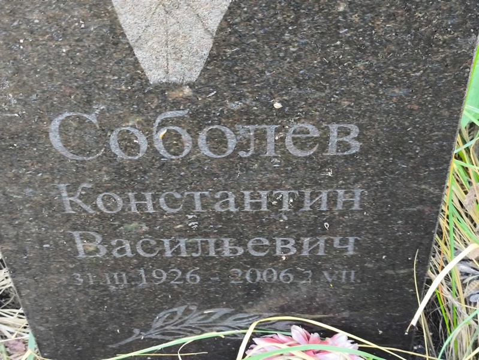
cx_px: 240
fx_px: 692
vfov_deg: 29.1
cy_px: 180
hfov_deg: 38.2
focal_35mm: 50
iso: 320
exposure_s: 1/60
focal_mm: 4.71
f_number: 1.7
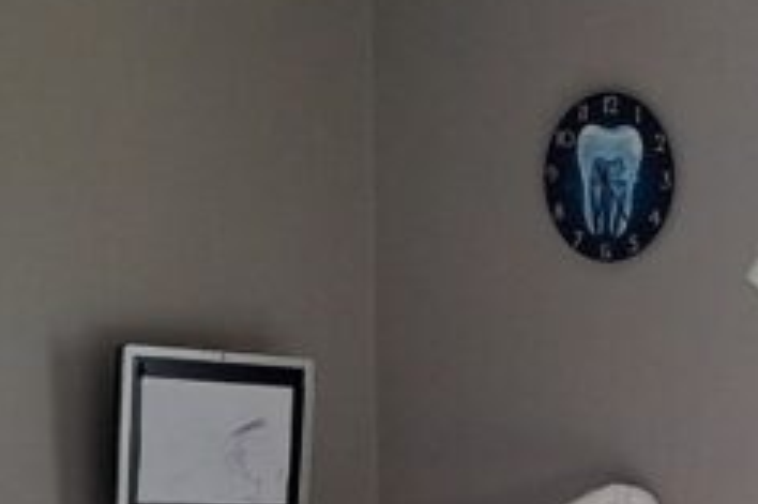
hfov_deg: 17.3
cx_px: 919
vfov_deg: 11.6
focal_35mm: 113
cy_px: 777
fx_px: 2378
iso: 32
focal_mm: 4.65
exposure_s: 1/146
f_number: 1.8
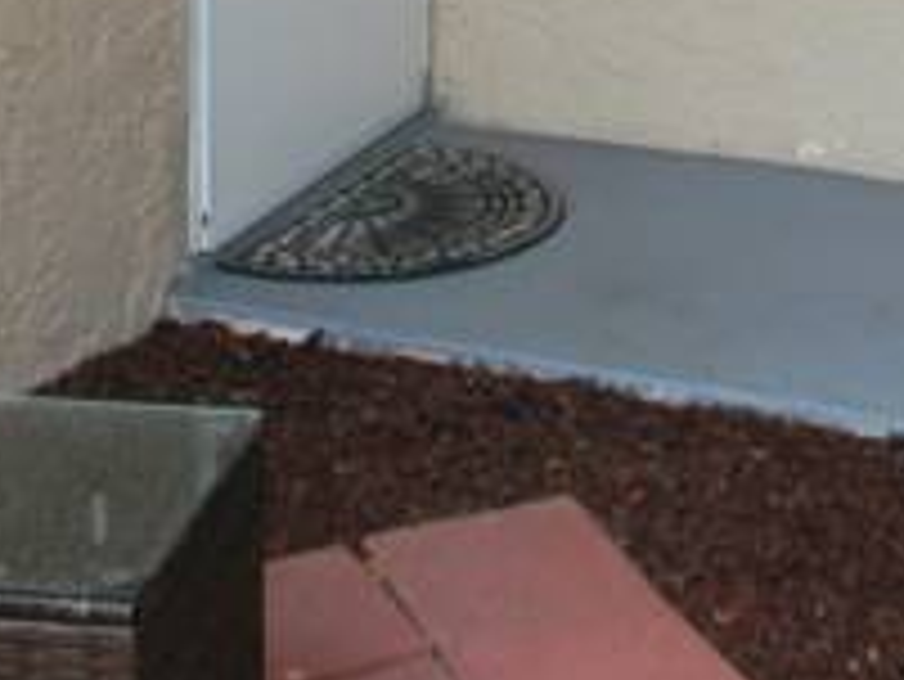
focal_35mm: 89
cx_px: 576
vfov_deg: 15.3
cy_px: -358
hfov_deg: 21.9
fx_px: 2326
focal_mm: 5
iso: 80
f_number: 3.5
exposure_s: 1/41.7
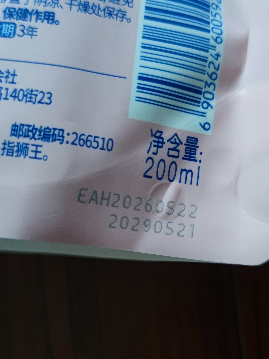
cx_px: 134
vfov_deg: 39.7
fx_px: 497
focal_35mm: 48
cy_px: 180
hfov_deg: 30.3
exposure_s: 1/60
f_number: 1.69
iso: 1284
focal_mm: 6.72
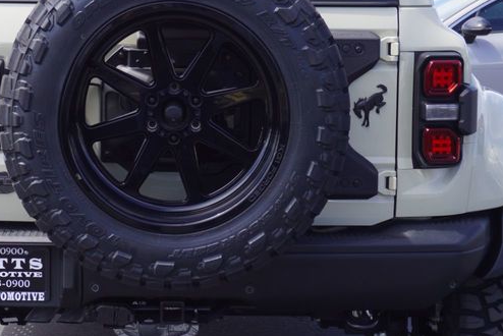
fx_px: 1608
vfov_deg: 11.9
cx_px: 151
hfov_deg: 17.7
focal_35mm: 115
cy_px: 127
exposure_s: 1/100
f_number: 8
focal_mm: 37
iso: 100
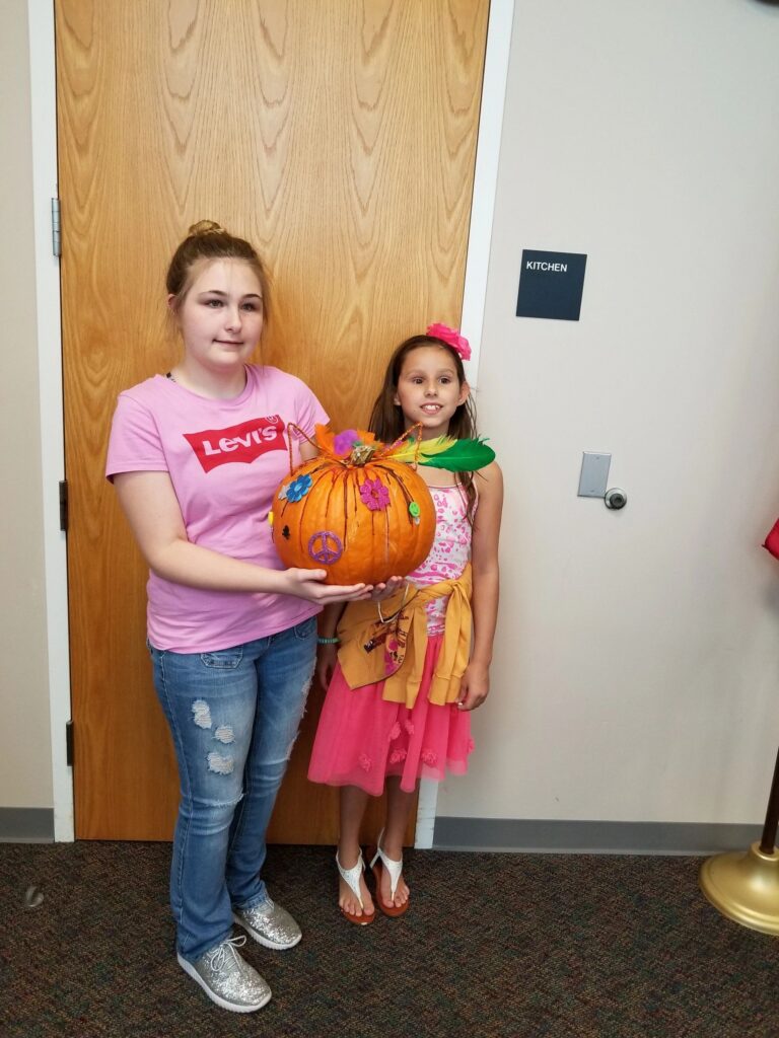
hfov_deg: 53.1
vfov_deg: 67.3
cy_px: 519
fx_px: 780
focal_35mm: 26
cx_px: 390
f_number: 1.7
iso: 200
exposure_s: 1/40
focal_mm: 4.25
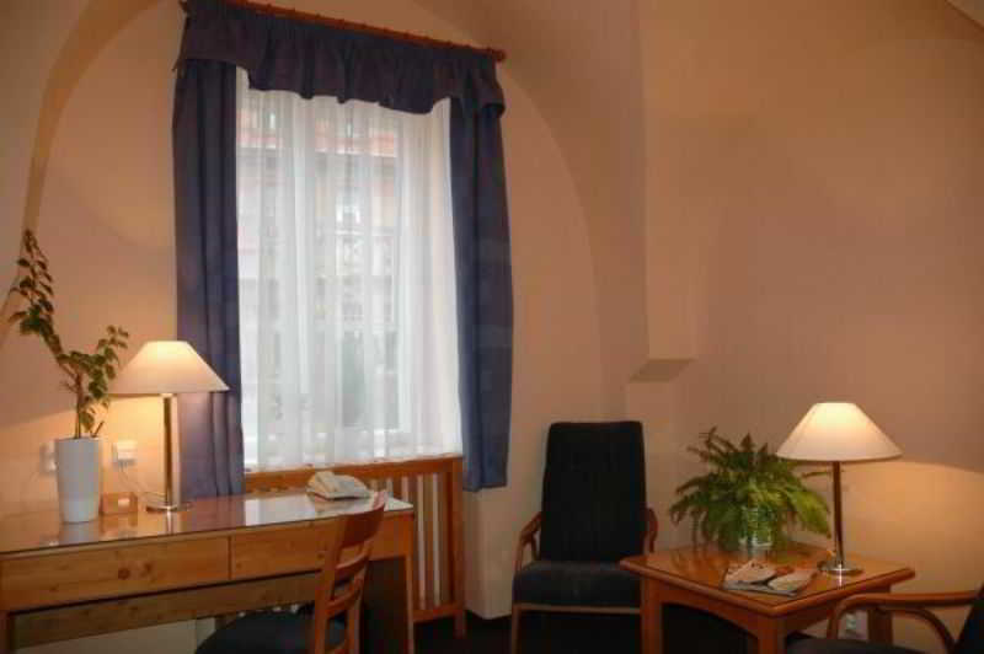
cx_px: 492
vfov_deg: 47.9
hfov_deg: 67.4
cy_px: 327
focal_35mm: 27
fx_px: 737
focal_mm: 18
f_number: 3.5
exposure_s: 1/60
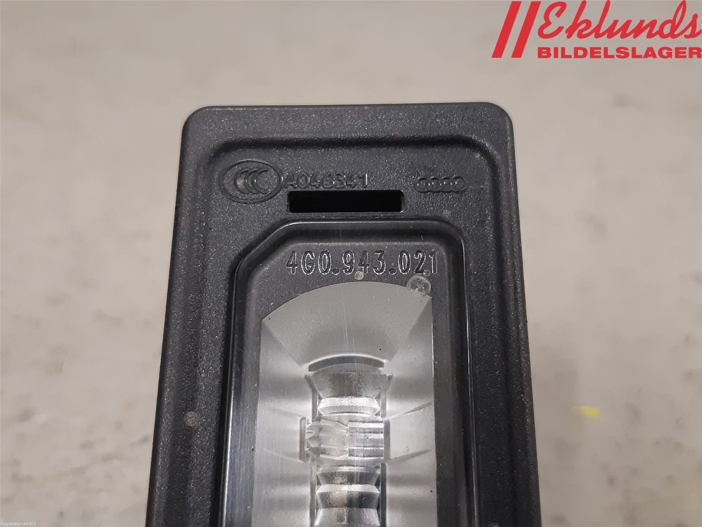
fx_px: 527
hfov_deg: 67.3
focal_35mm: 26
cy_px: 264
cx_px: 351
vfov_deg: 53.1
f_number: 1.7
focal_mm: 3.93
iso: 200
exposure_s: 1/60
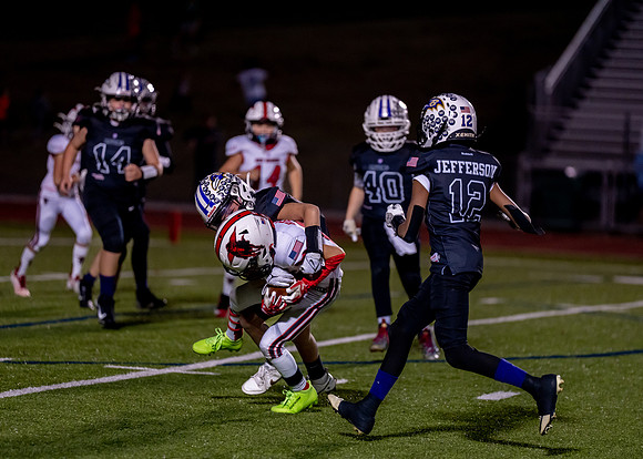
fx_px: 3826
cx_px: 322
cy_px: 230
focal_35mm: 210
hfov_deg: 9.6
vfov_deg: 6.9
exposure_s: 1/1000
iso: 2500
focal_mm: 200
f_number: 2.8
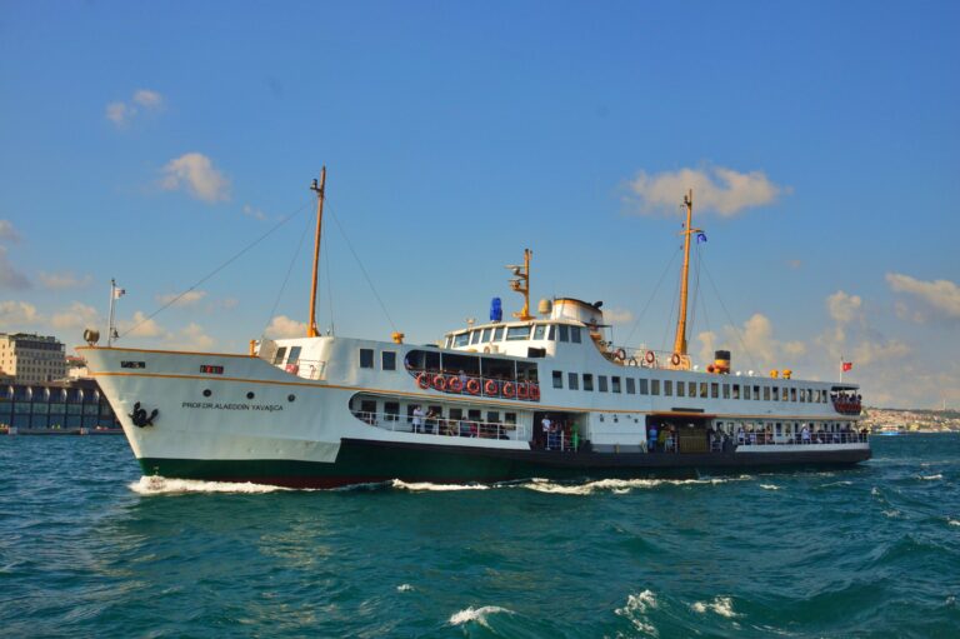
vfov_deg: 36.8
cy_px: 320
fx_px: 959
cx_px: 480
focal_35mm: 36
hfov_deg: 53.2
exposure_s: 1/250
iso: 400
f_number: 10
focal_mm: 24
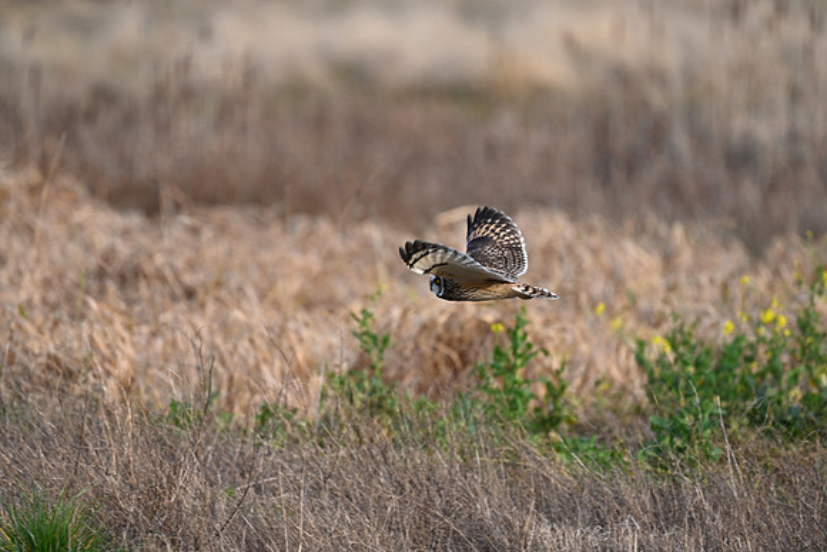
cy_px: 276
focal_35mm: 800
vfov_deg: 1.7
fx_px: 18381
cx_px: 414
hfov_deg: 2.6
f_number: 6.3
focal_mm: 800
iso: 560
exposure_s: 1/800
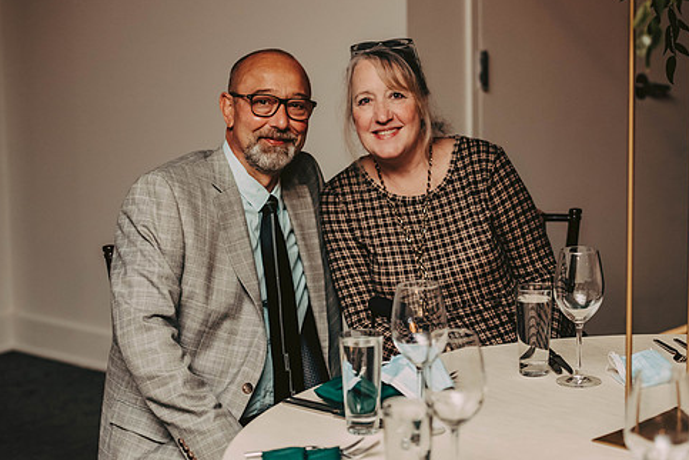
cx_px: 398
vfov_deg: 16.3
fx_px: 1608
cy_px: 222
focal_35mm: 84
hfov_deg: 24.2
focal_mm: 70
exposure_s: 1/200
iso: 2500
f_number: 3.2
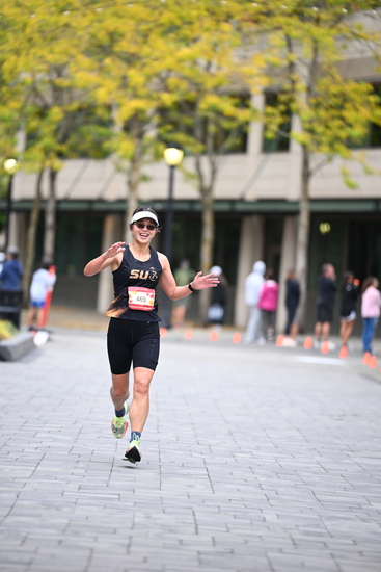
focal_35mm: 200
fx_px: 3173
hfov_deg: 6.9
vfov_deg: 10.3
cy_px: 286
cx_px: 190
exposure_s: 1/2000
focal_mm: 200
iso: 1000
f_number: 2.8
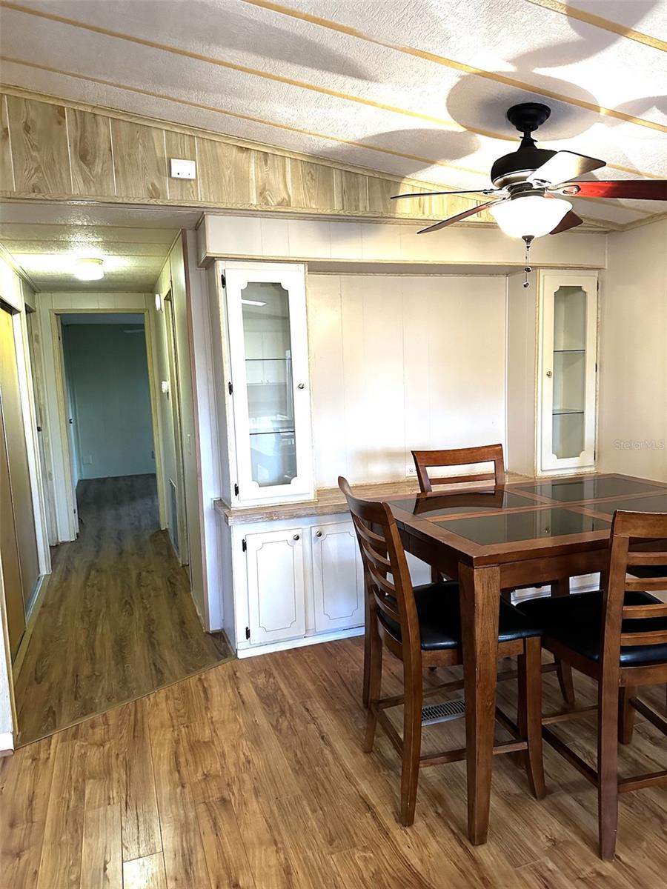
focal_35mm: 24
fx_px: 617
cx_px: 334
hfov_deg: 56.8
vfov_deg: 71.6
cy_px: 444
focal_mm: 6.86
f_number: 1.78
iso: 640
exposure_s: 1/60
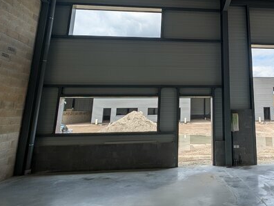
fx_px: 230
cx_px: 205
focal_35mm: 29
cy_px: 49
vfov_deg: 46.4
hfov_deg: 58.4
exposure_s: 1/1271
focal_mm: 2.23
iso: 39
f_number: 1.95
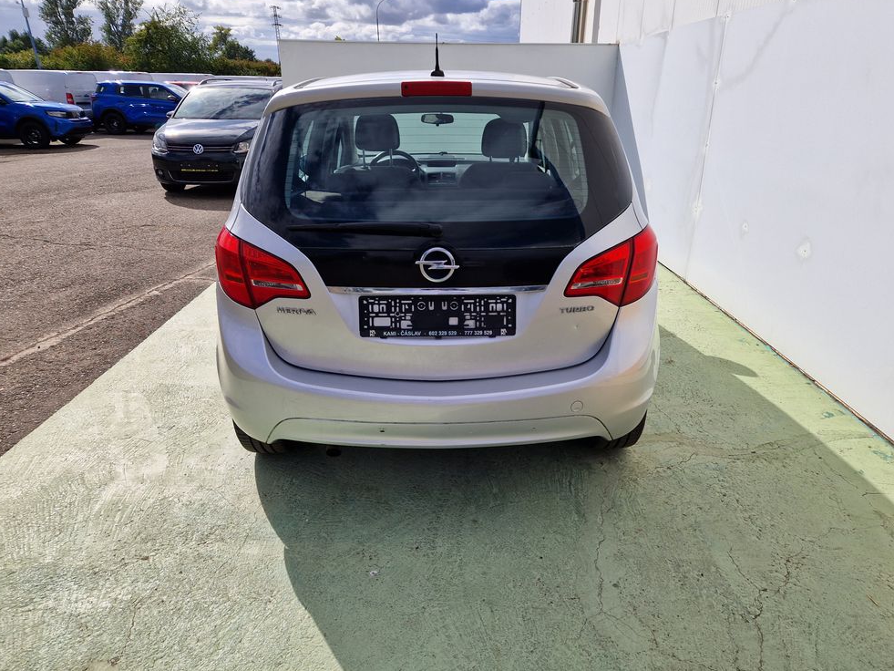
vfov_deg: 56.8
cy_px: 324
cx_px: 457
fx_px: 620
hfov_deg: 71.6
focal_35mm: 24
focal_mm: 5.4
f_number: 1.8
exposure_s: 1/2744
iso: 50
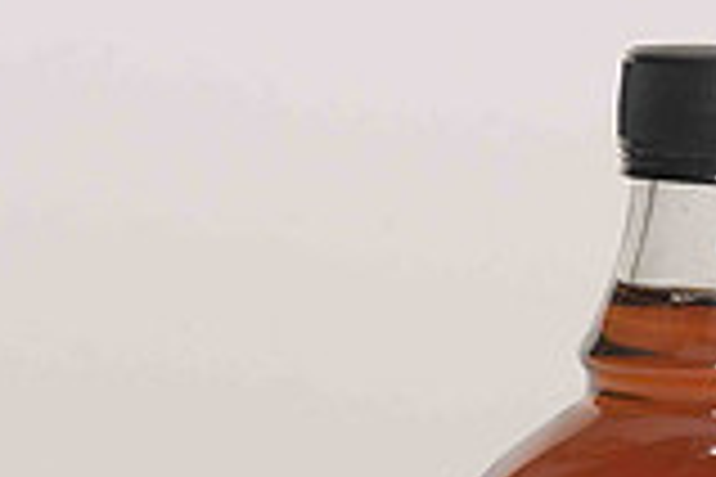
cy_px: 682
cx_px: 842
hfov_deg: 6.6
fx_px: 6165
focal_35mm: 310
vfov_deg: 4.4
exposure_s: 1/100
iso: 400
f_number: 13
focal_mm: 85
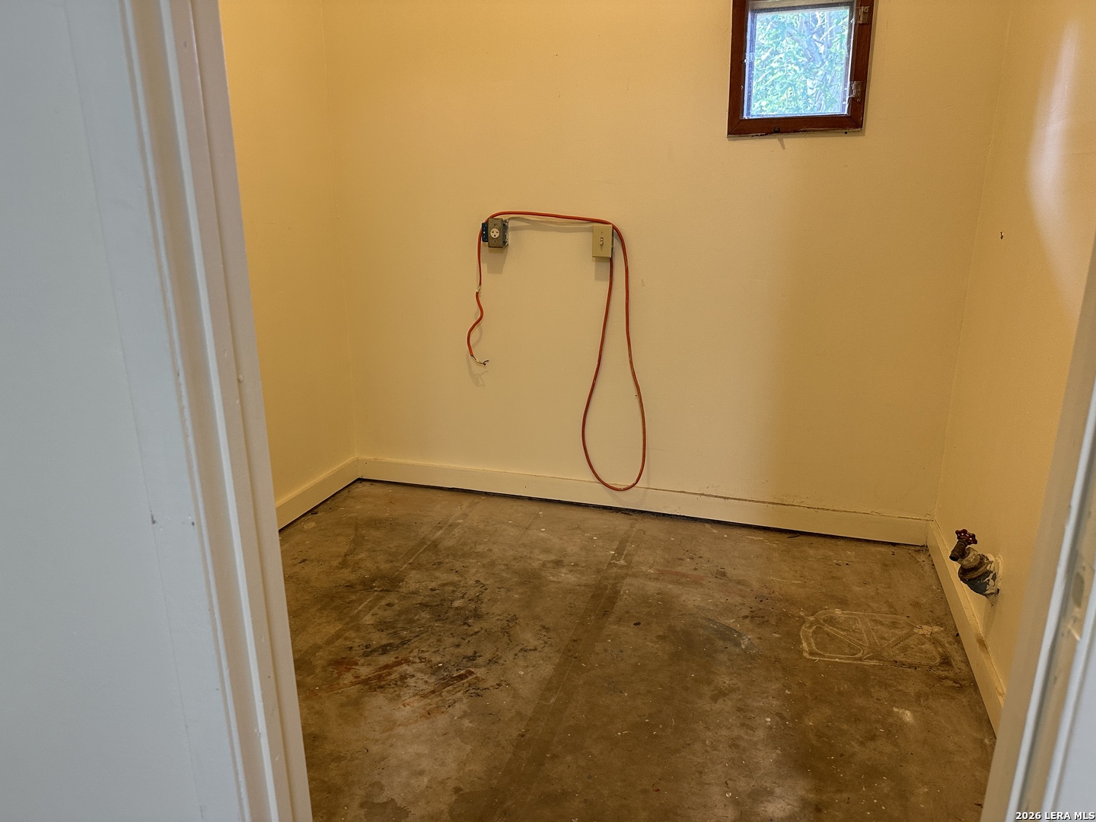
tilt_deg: -16.7
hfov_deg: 71.6
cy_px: 411
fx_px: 760
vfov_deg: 56.8
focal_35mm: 24
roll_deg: -0.6
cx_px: 548
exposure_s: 1/60
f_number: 1.78
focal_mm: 6.86
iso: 125
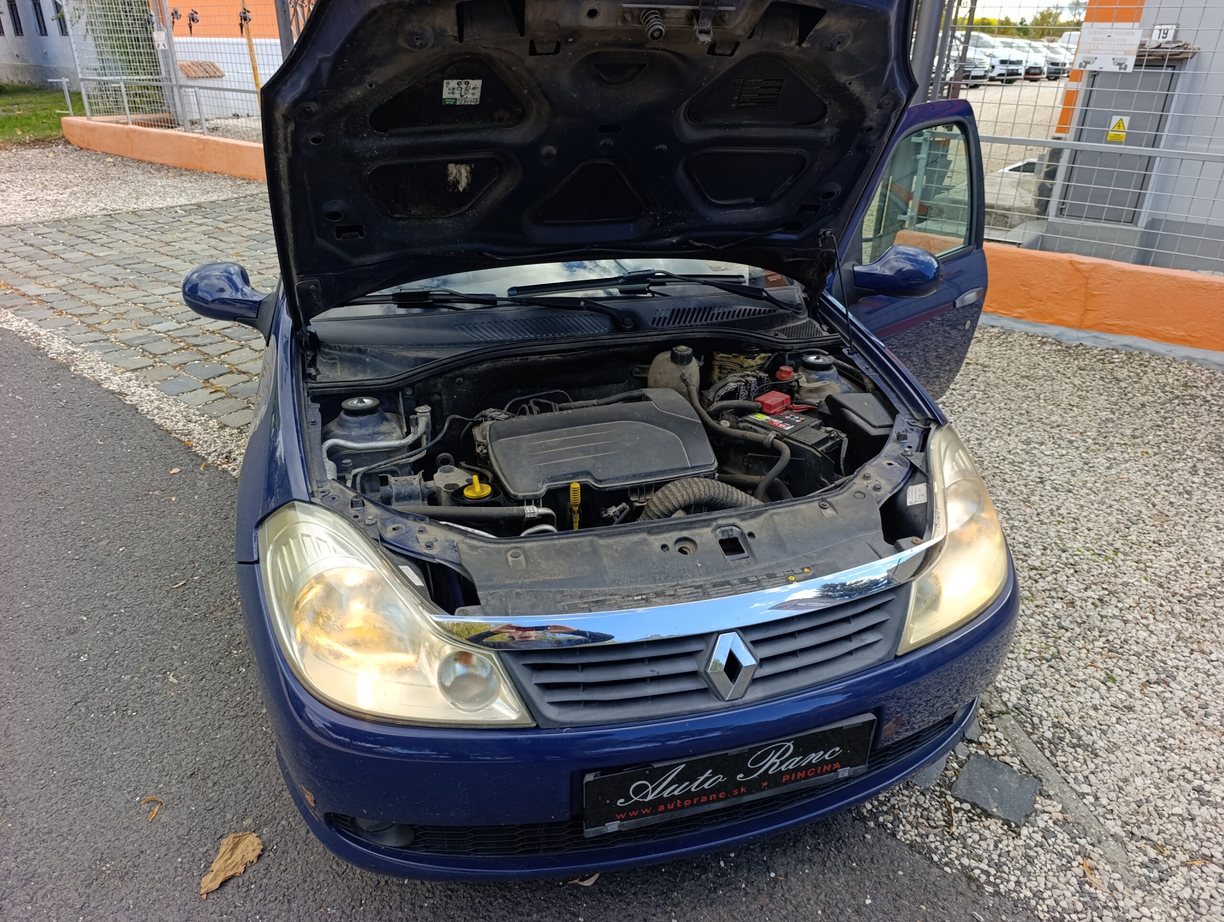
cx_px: 612
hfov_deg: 73.8
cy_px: 461
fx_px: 814
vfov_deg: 59.0
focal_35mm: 23
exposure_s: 1/133
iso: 50
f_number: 1.6
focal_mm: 6.14
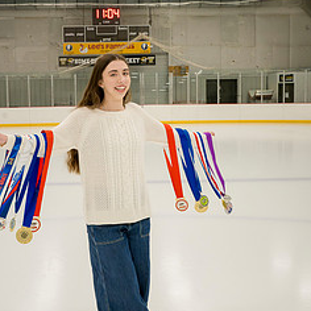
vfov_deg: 28.6
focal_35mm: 60
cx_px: 128
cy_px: 163
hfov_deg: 28.6
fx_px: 610
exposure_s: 1/250
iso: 3200
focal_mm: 37
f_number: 8
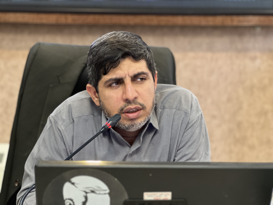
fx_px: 607
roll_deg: -0.4
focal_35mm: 77
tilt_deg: -5.2
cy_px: 102
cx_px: 136
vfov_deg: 19.1
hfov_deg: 25.3
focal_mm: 9
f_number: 2.8
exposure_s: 1/40
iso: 400
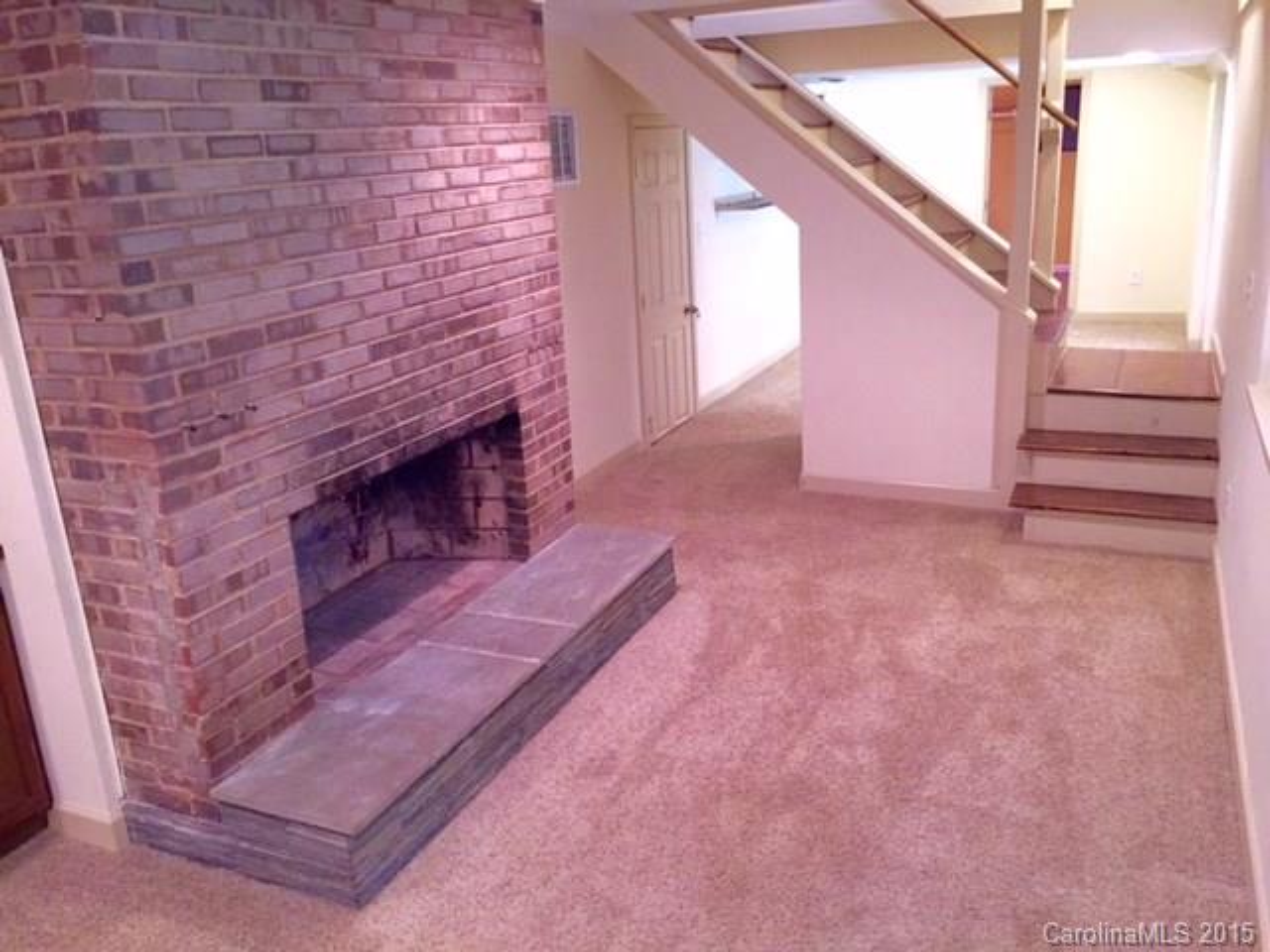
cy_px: 476
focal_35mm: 29
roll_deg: +1.8
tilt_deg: -16.4
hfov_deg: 61.7
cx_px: 635
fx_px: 1064
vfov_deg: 48.2
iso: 200
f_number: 2.2
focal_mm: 4.15
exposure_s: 1/30
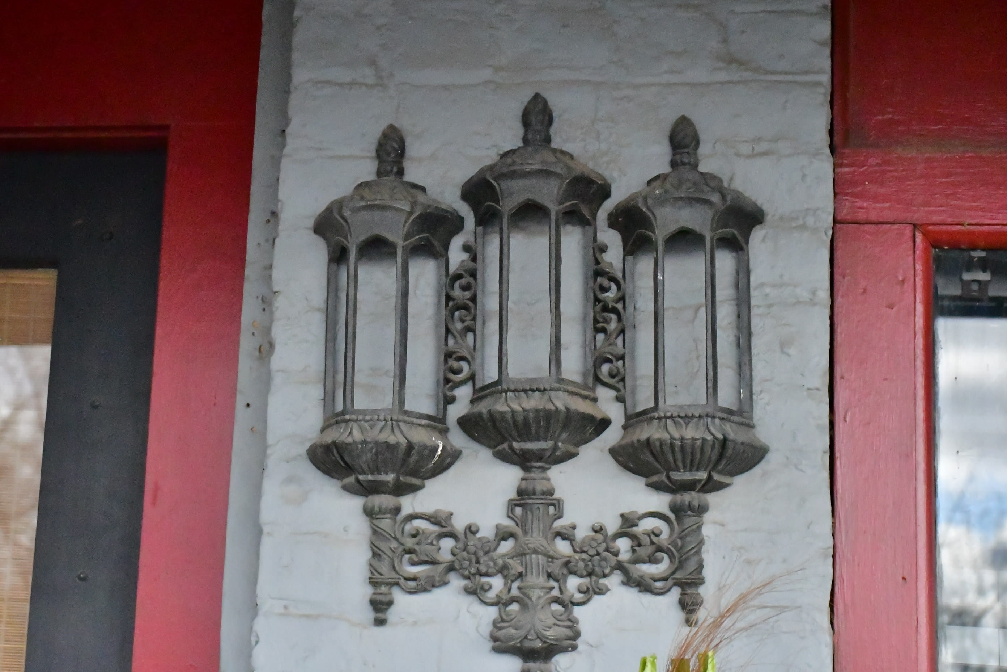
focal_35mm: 72
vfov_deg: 18.9
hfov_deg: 28.1
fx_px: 2014
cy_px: 336
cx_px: 504
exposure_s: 1/8000
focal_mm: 48
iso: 11400
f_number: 5.6
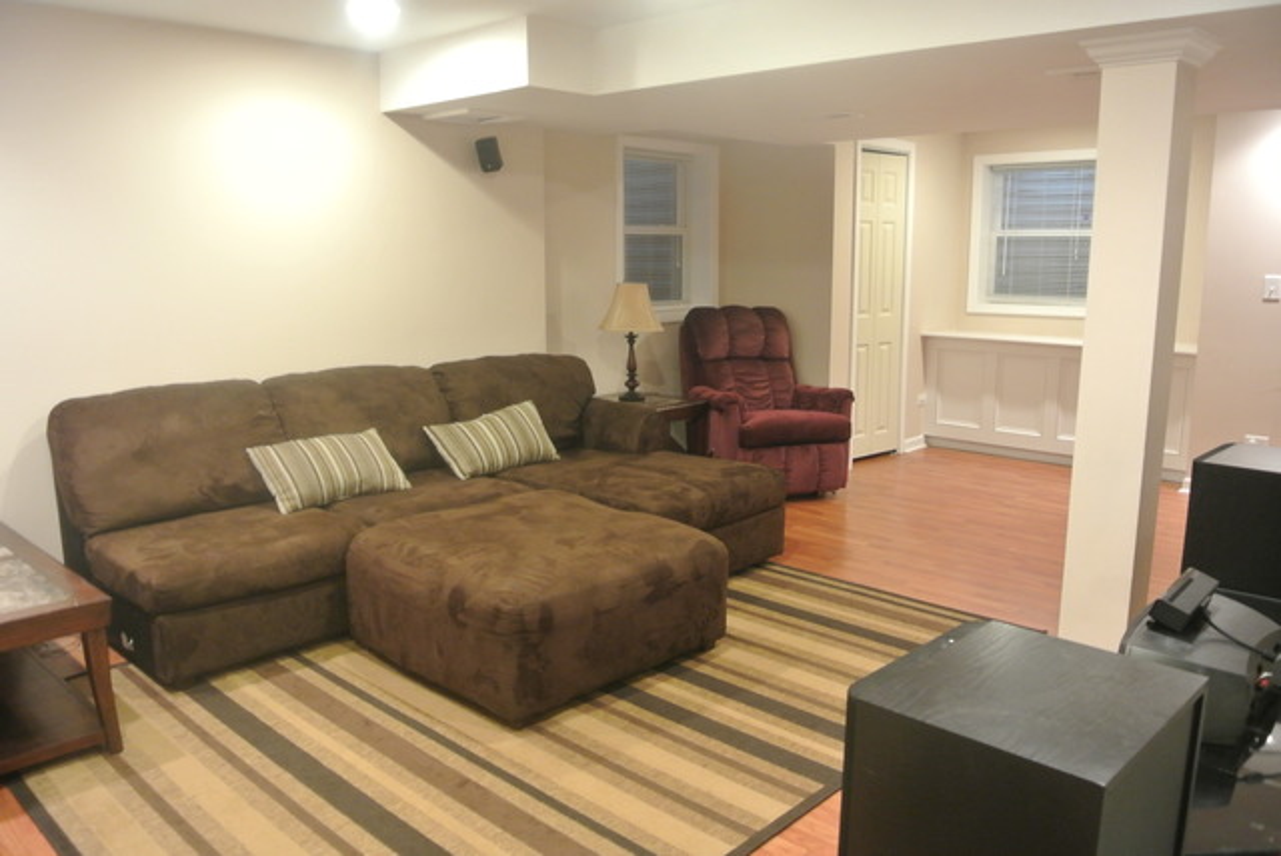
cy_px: 428
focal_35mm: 27
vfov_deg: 48.0
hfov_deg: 67.3
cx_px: 640
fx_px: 962
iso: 800
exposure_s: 1/15
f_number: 3.5
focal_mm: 10
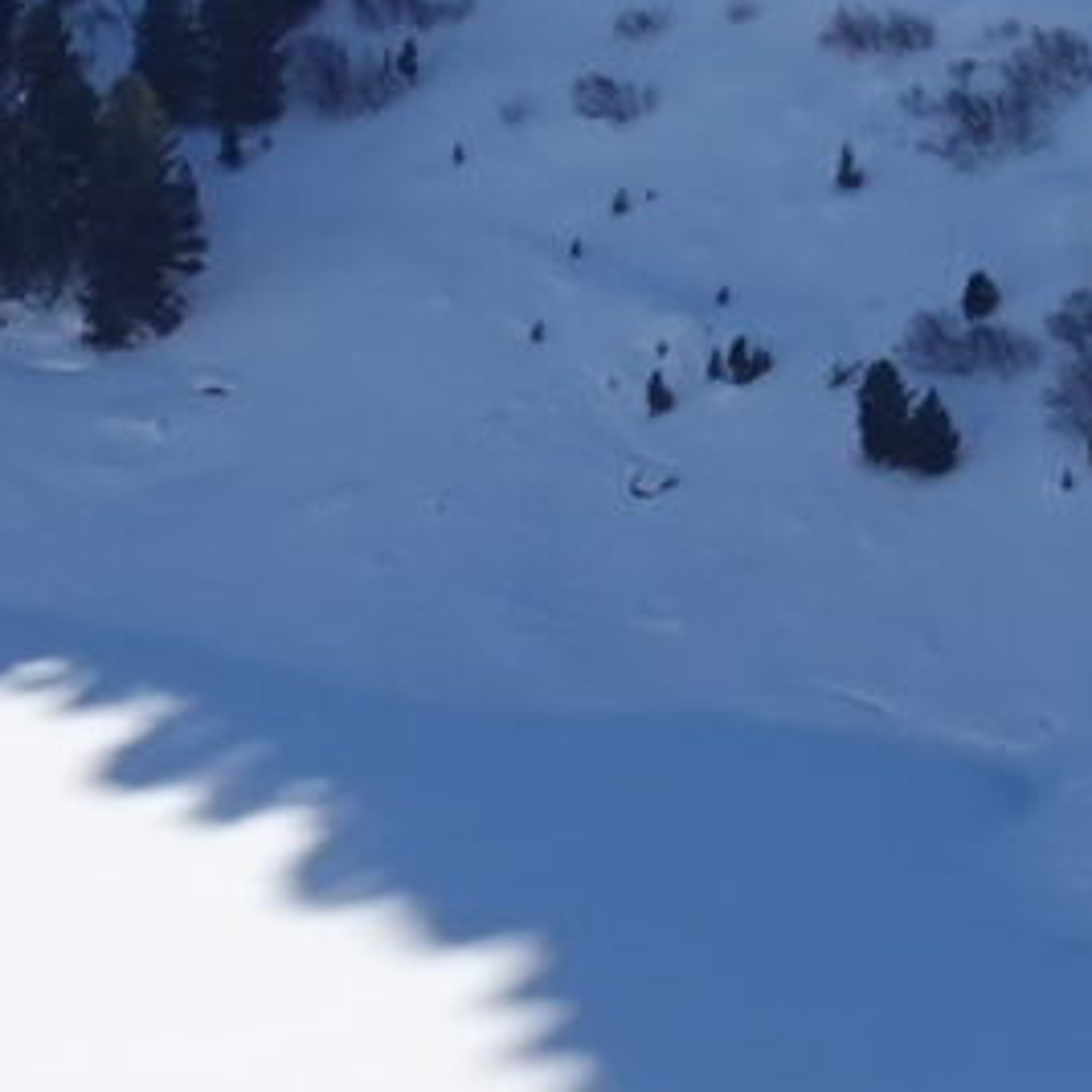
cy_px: 4
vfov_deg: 3.2
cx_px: 82
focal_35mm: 553
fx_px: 19737
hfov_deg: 3.2
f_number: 5.6
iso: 100
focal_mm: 24.84
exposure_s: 1/800
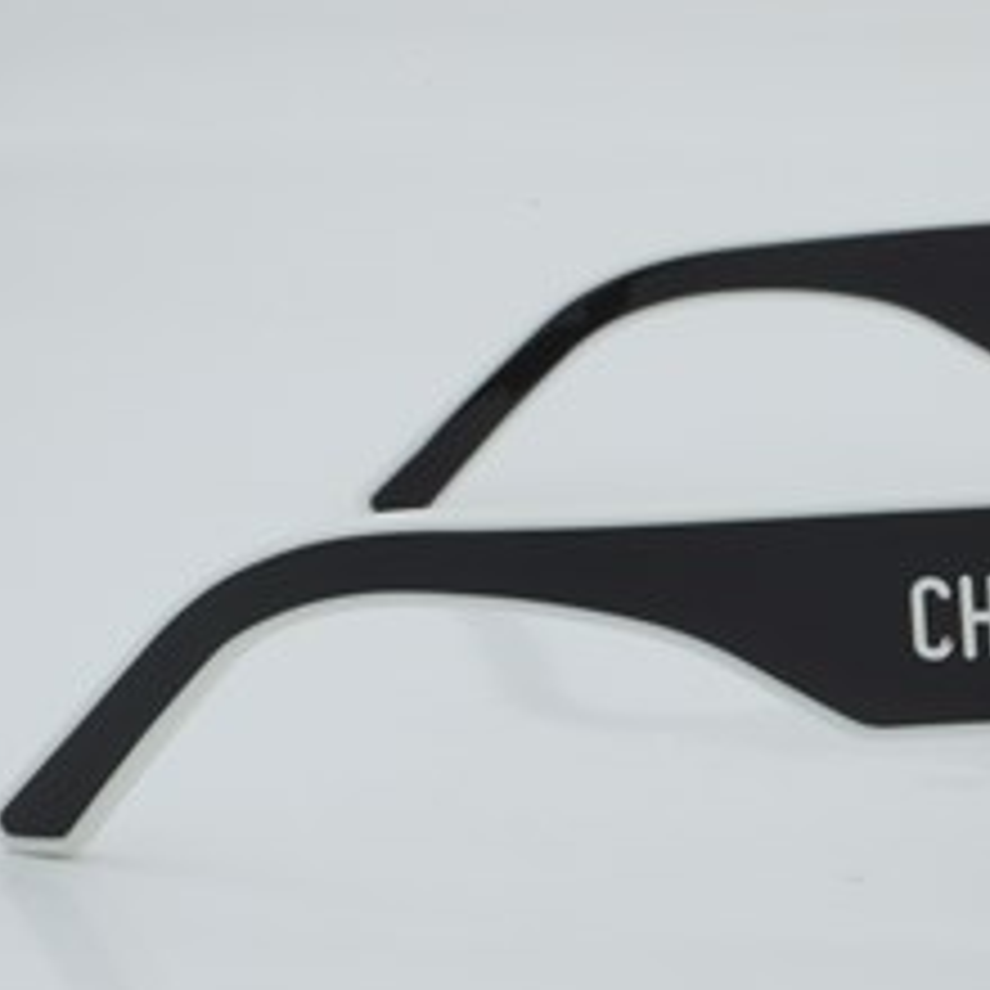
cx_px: 864
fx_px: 3753
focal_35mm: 116
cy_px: 540
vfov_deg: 15.0
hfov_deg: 14.9
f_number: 29
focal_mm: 50
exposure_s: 1/4
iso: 100
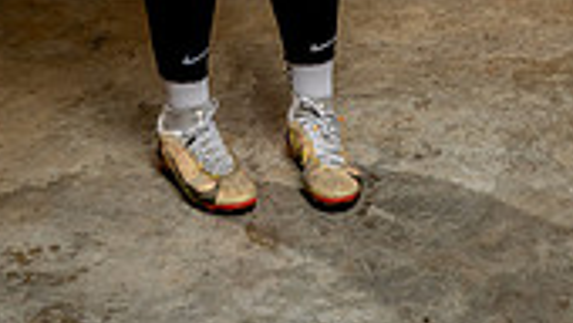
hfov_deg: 21.8
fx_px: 1475
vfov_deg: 11.0
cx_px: 428
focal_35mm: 97
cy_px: -387
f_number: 8
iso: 200
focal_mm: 35
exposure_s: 1/250
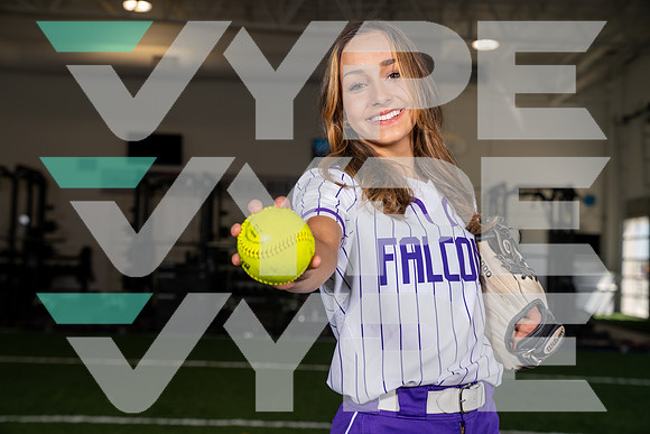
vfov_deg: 19.5
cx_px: 325
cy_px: 217
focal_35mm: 70
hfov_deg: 28.8
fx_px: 1264
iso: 200
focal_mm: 70
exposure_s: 1/200
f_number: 5.6
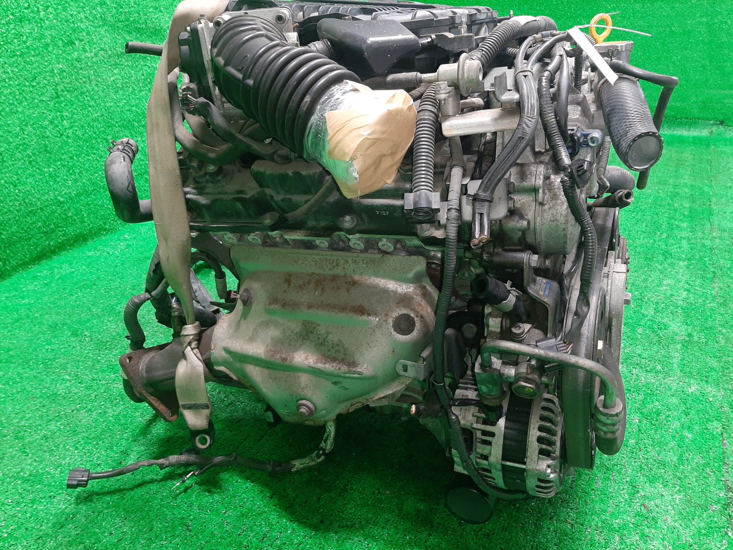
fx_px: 551
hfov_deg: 67.3
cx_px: 366
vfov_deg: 53.1
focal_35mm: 26
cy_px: 275
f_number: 1.7
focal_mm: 3.93
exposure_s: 1/33
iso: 181
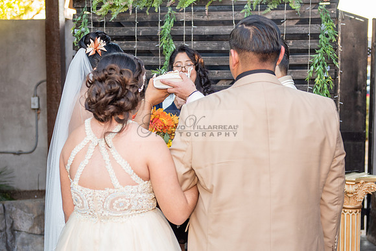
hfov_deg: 30.1
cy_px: 137
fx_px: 698
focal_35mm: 67
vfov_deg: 20.4
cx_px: 175
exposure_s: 1/250
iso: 500
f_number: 3.2
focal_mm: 50
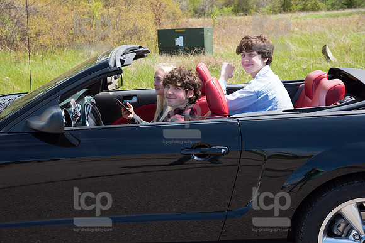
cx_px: 182
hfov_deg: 32.4
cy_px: 122
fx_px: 629
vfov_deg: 21.9
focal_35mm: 62
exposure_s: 1/1250
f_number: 7.1
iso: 1000
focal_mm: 62
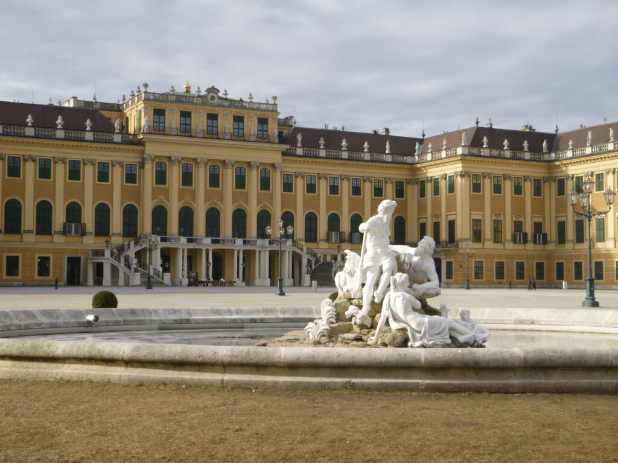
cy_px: 232
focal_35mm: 54
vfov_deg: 27.0
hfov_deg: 35.5
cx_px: 309
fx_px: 964
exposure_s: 1/250
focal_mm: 9.7
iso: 100
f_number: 5
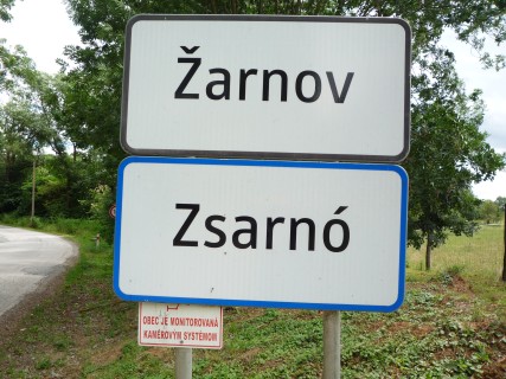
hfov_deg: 60.0
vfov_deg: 46.8
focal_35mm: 30
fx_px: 438
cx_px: 253
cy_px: 190
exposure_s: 1/250
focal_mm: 5.2
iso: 100
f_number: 4
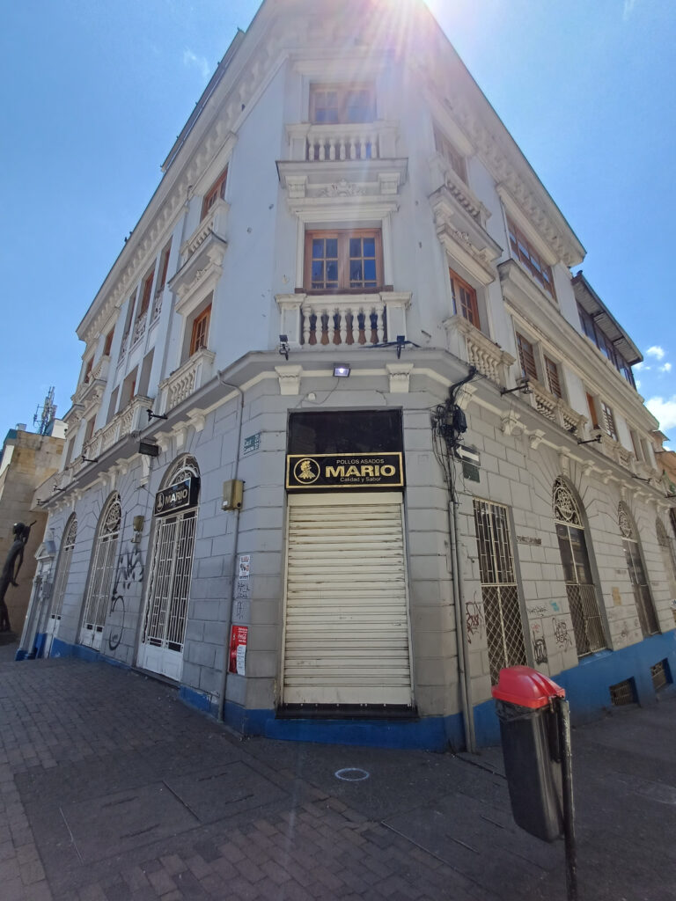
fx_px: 417
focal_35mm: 16
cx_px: 338
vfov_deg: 94.5
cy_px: 450
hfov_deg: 78.1
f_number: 2.2
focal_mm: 1.64
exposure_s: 1/754
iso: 40
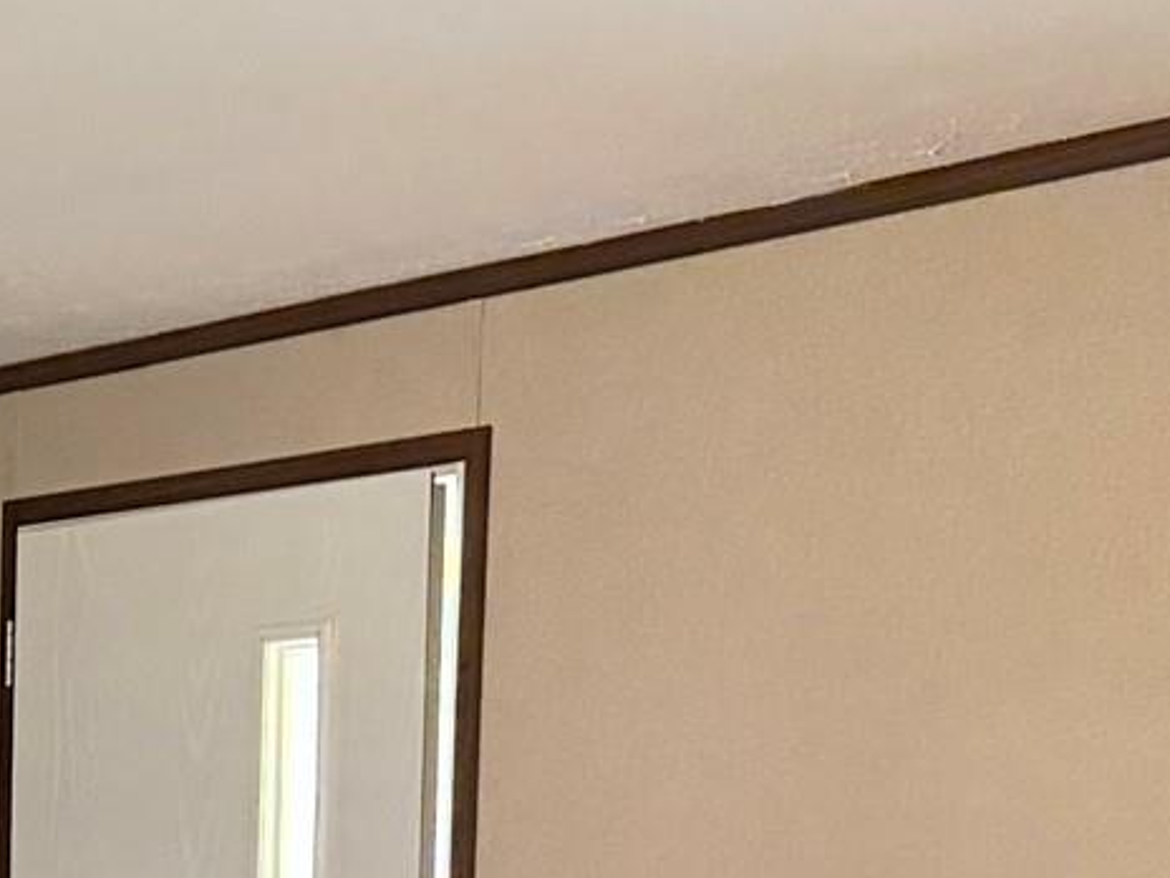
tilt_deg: -5.6
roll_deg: +2.0
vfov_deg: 13.3
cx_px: -1112
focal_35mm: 106
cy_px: 1244
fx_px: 3583
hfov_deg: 15.3
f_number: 1.78
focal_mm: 6.76
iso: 500
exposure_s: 1/60
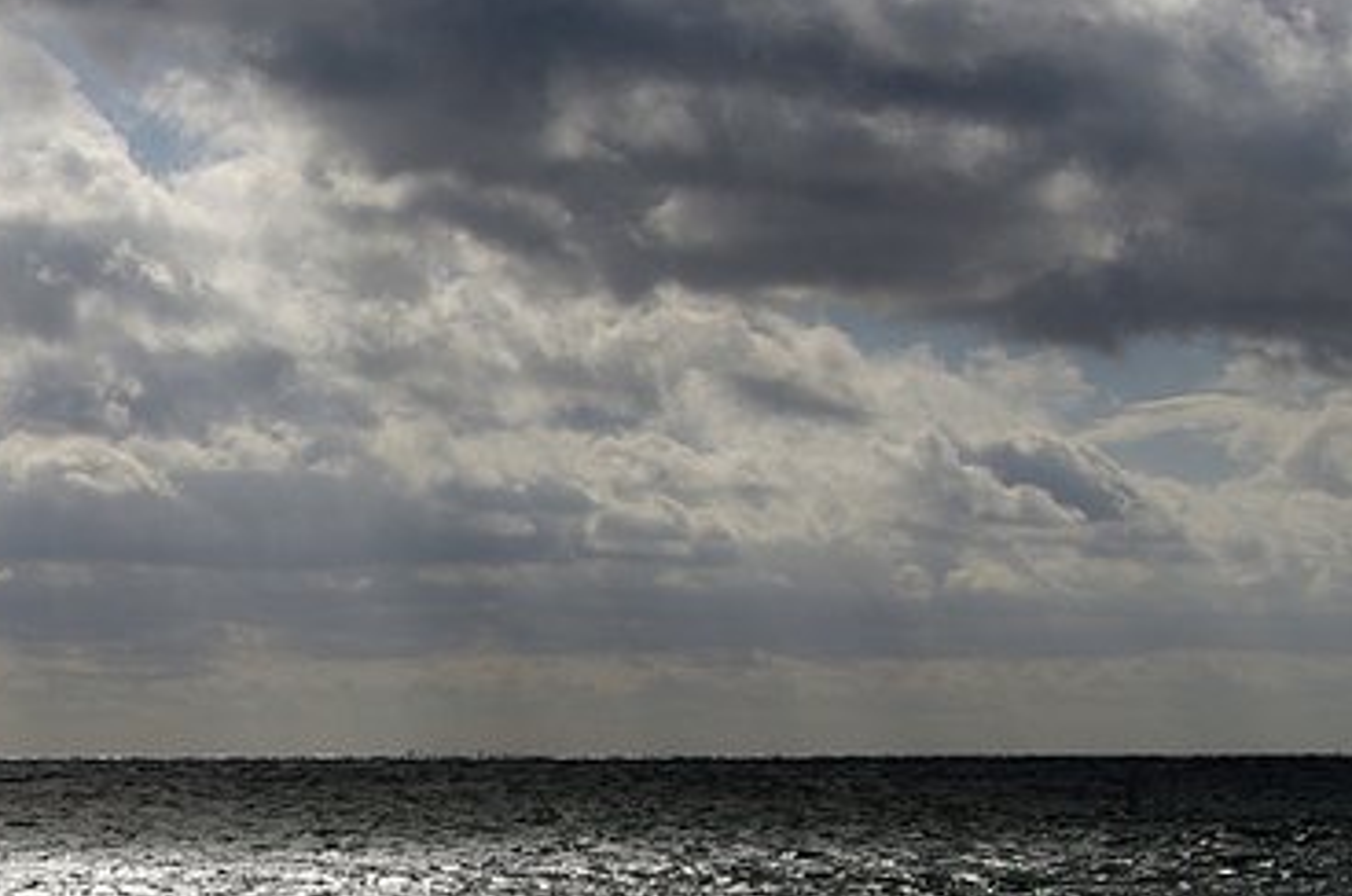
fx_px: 4386
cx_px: -463
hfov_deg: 16.5
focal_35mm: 117
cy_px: 690
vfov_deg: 11.6
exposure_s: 1/750
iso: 100
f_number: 9.5
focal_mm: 28
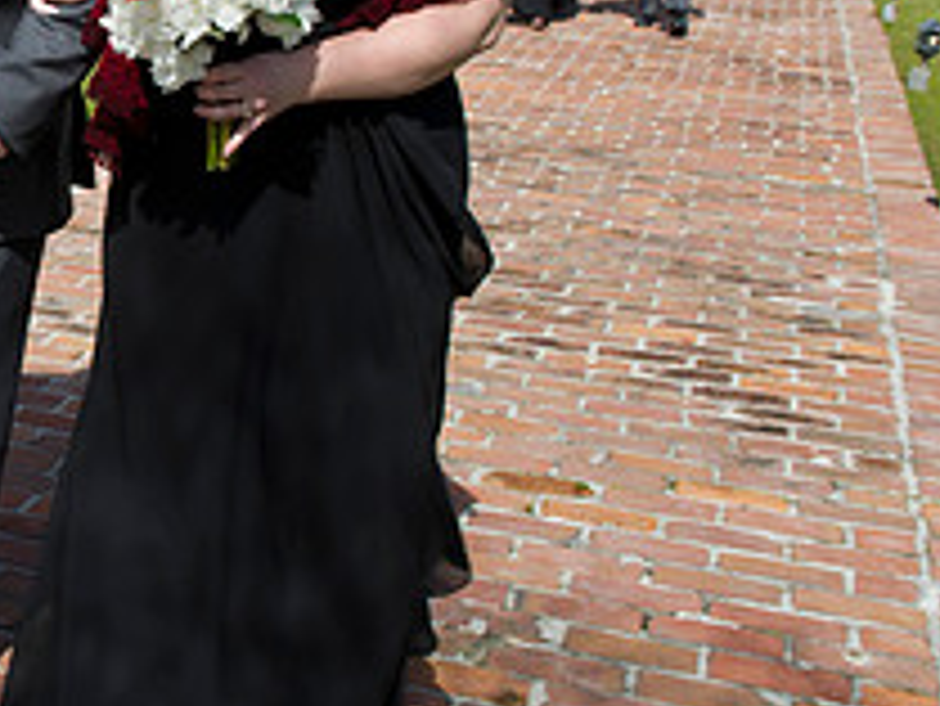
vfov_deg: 22.6
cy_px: 121
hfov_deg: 26.7
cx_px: -193
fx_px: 1739
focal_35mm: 64
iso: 100
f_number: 11
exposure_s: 1/125
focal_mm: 24
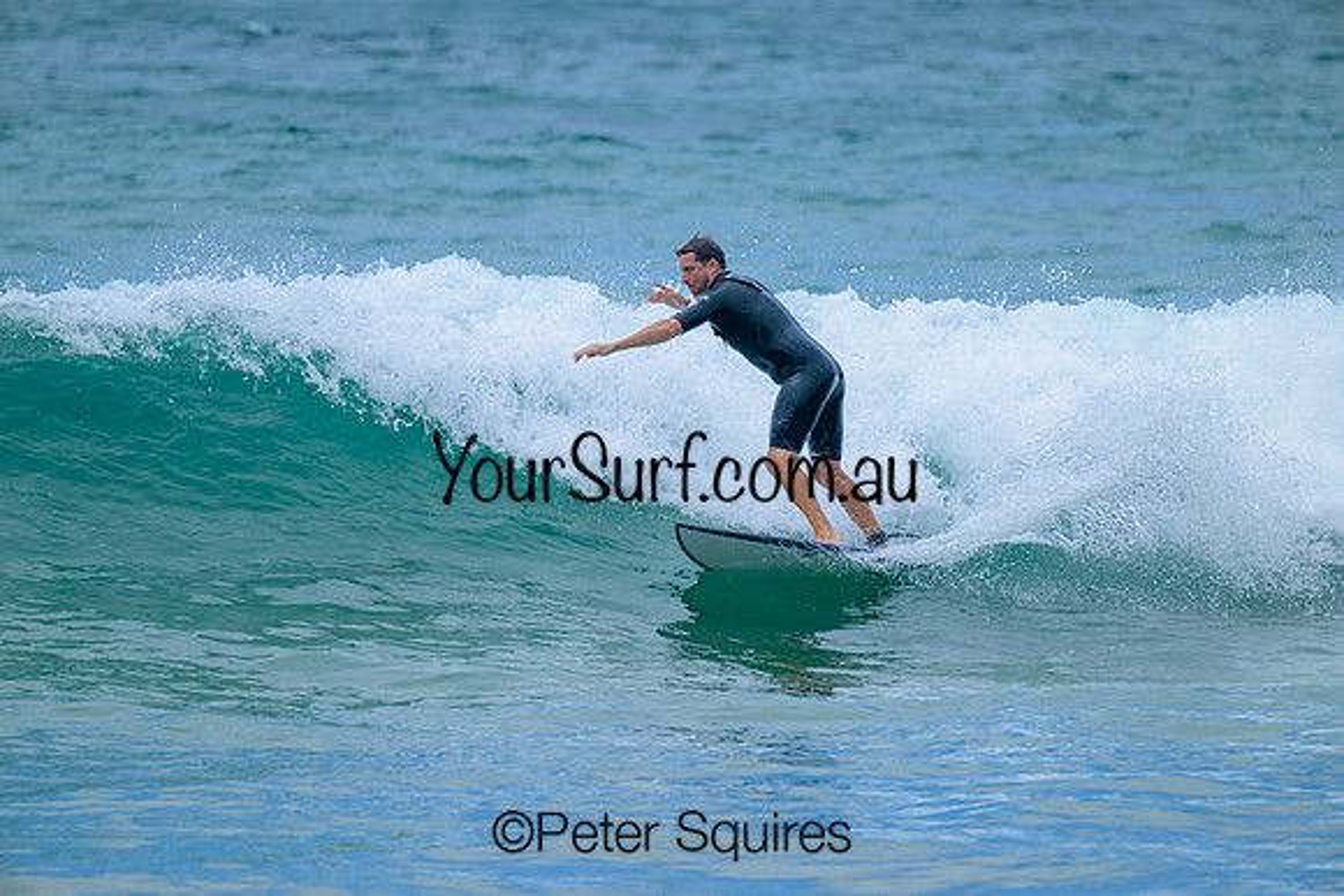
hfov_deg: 3.7
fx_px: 20911
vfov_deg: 2.5
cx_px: 672
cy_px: 448
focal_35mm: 560
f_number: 8
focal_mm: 560
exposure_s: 1/2000
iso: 360
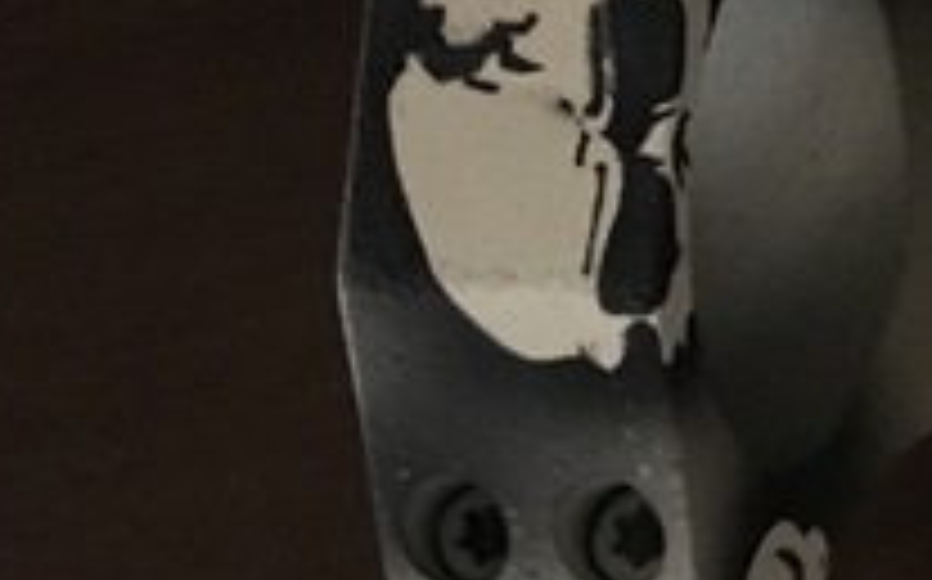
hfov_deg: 15.0
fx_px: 3020
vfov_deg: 10.9
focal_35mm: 119
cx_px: 1742
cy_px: 40
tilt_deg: -78.7
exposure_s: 1/15
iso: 250
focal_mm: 4.15
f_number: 2.2
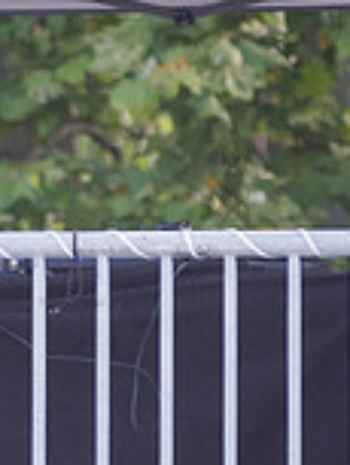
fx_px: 14068
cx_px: -326
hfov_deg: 1.4
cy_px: -20
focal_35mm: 1045
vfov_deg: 1.9
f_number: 4.5
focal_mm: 170
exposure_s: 1/400
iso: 500
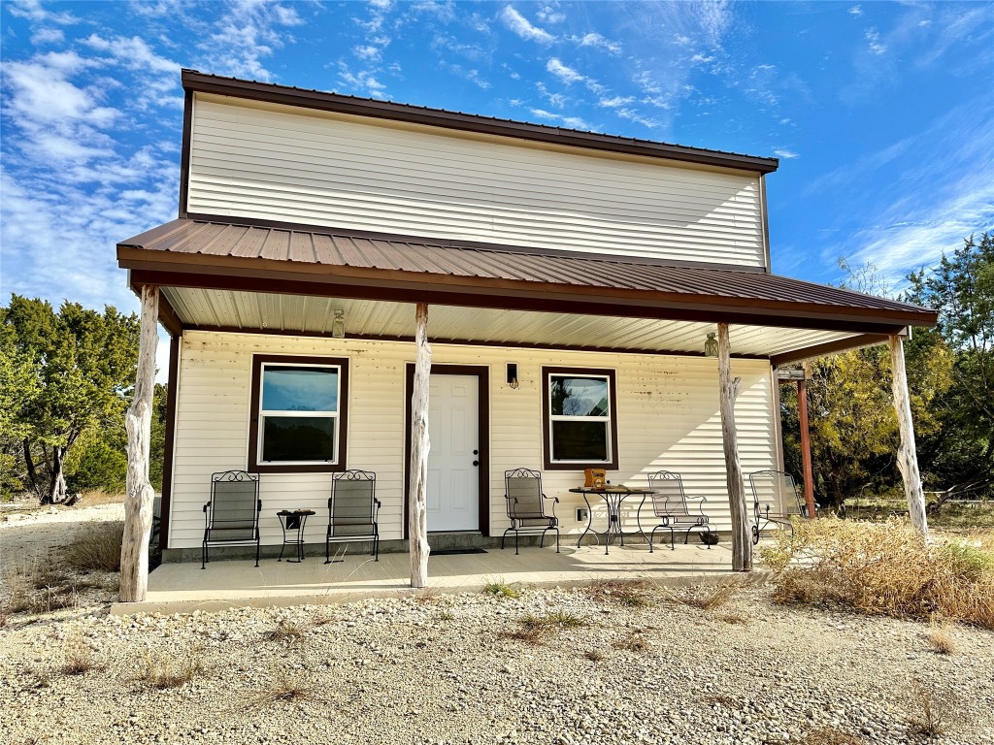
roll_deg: +0.4
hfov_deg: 71.6
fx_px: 689
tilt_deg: +8.4
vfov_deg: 56.8
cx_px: 497
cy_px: 372
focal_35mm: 24
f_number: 1.78
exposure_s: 1/4545
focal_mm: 6.86
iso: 80
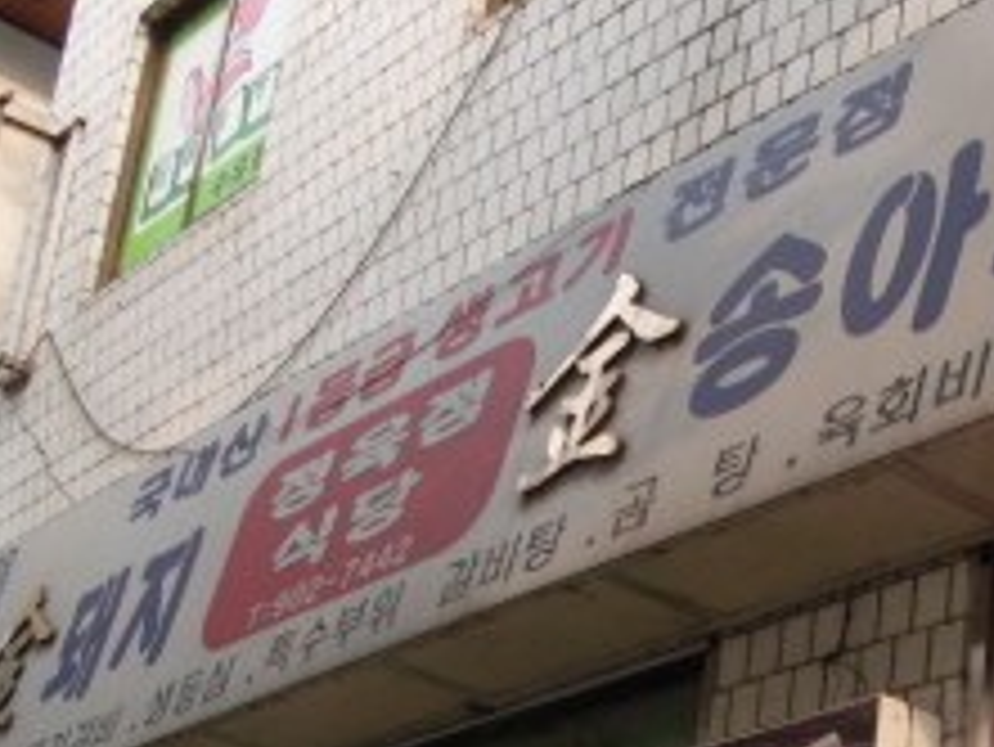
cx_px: 900
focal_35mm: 86
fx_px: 2471
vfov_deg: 16.6
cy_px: 835
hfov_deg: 22.2
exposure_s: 1/90
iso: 80
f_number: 2.8
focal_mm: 6.3
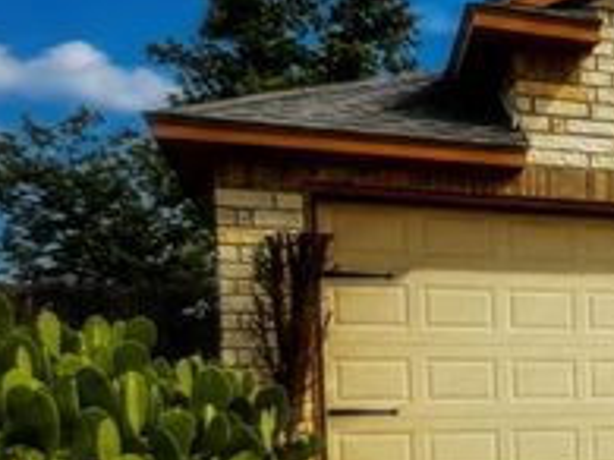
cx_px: 765
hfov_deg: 23.9
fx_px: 1294
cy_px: 392
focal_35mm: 73
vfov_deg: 19.8
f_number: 1.78
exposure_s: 1/120
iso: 160
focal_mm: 6.76
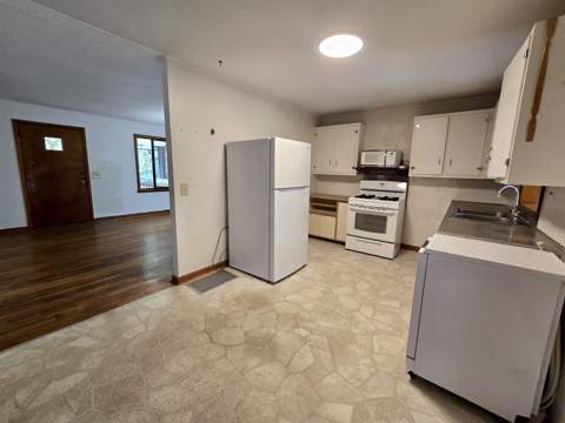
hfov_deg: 106.2
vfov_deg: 89.9
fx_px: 212
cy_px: 212
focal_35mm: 13
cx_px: 282
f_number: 2.2
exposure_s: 1/60
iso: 320
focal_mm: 2.2
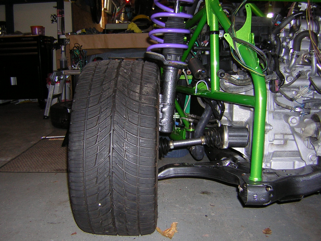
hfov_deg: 51.4
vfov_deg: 39.7
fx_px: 334
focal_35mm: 36
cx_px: 160
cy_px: 120
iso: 63
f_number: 2.6
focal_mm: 4.7
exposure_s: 1/60.1
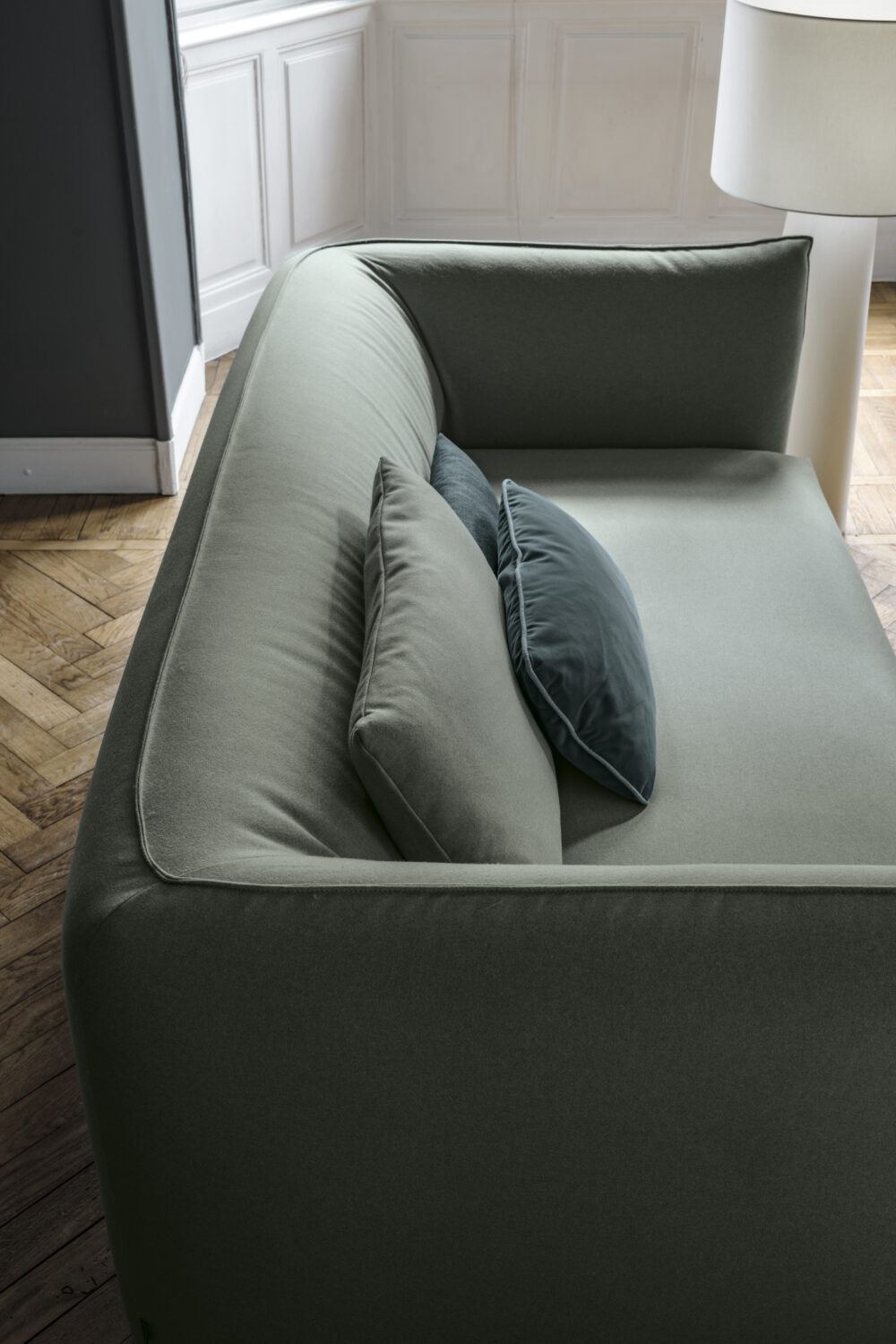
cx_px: 448
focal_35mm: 40
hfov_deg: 33.4
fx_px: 1493
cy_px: 672
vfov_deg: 48.5
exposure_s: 1.6
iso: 64
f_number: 11
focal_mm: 40
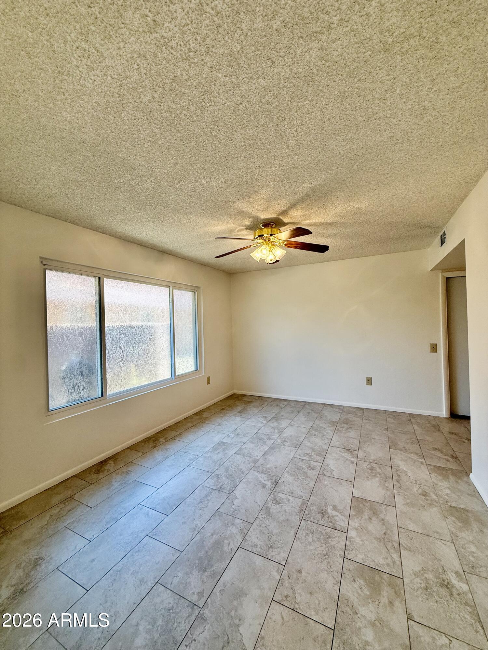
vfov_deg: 102.1
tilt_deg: +0.1
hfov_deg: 85.7
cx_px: 244
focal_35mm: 14
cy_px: 325
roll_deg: +1.1
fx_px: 263
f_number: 2.2
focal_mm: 2.22
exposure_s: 1/120
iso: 100
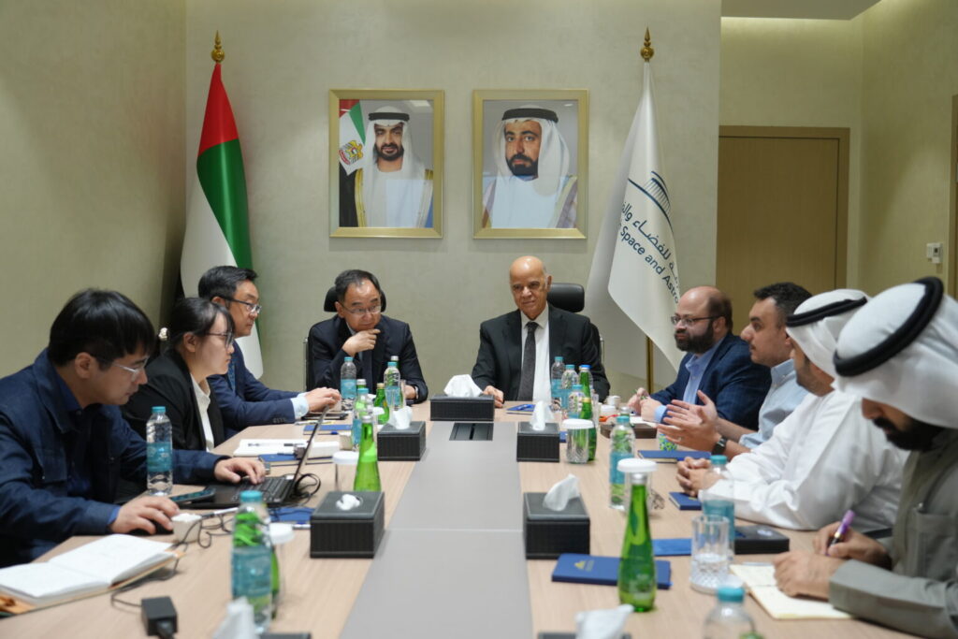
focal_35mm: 40
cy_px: 320
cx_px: 479
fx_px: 1065
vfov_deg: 33.4
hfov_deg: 48.5
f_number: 4
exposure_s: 1/160
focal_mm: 40
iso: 640
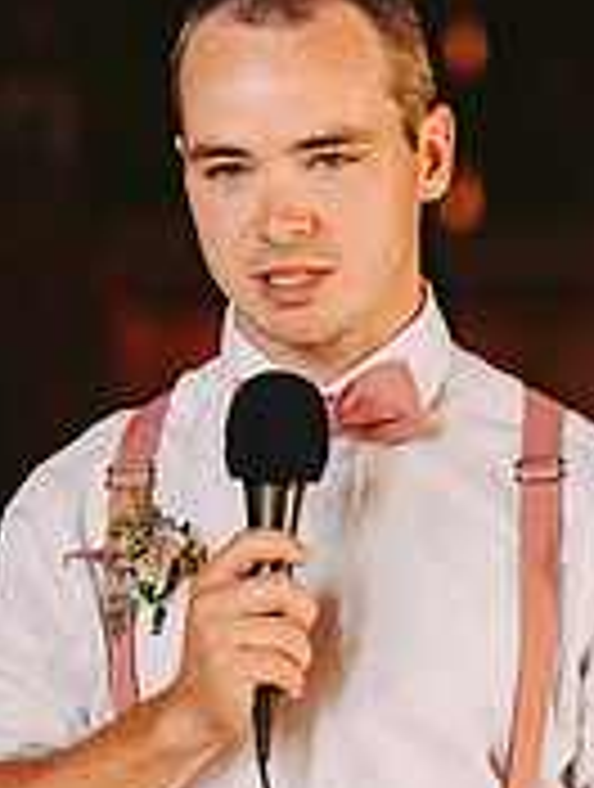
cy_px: 423
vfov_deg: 4.9
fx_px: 9278
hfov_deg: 3.7
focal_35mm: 407
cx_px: 297
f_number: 2.8
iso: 320
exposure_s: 1/80
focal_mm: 165
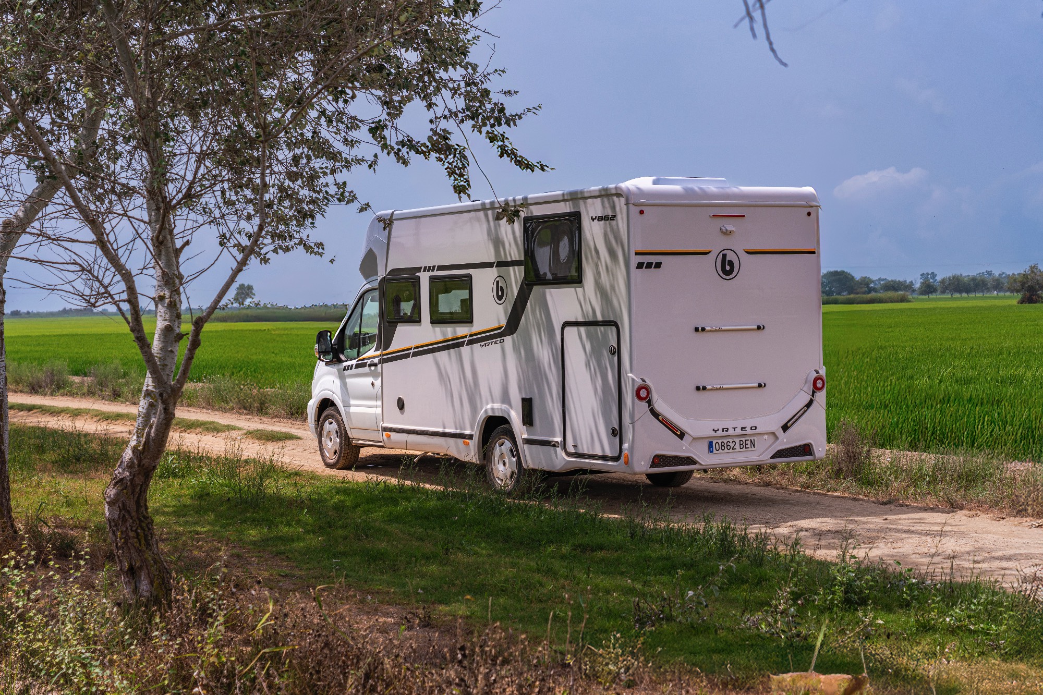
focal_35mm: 63
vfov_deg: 21.6
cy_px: 348
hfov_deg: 31.9
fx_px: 1825
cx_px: 522
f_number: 5.6
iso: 125
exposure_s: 1/640
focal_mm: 63
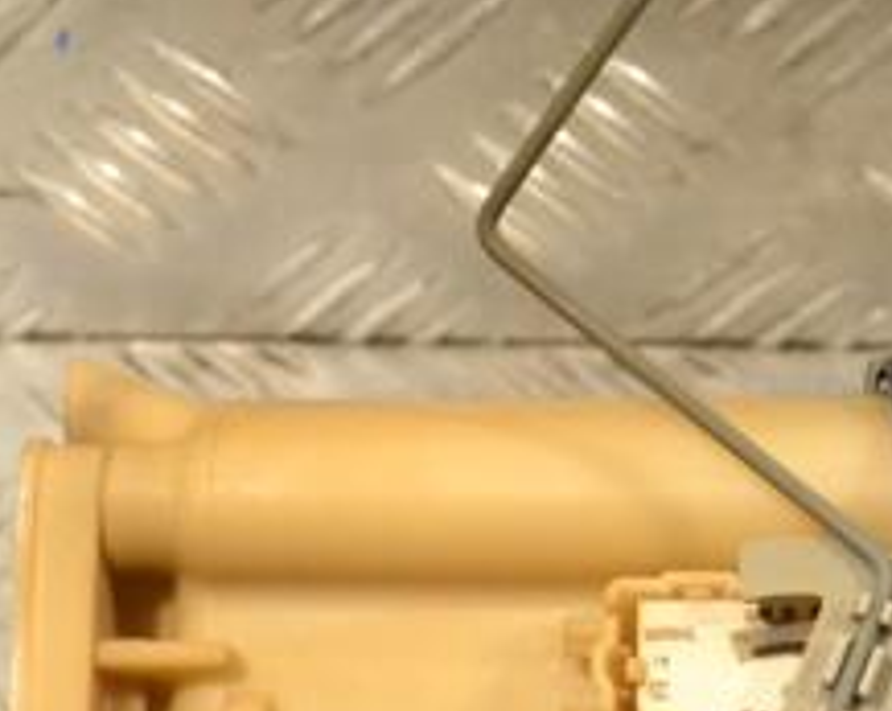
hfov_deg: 9.9
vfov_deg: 7.9
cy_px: 658
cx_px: 826
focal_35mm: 195
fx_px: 5141
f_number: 9
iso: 3200
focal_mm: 50
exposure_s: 1/320
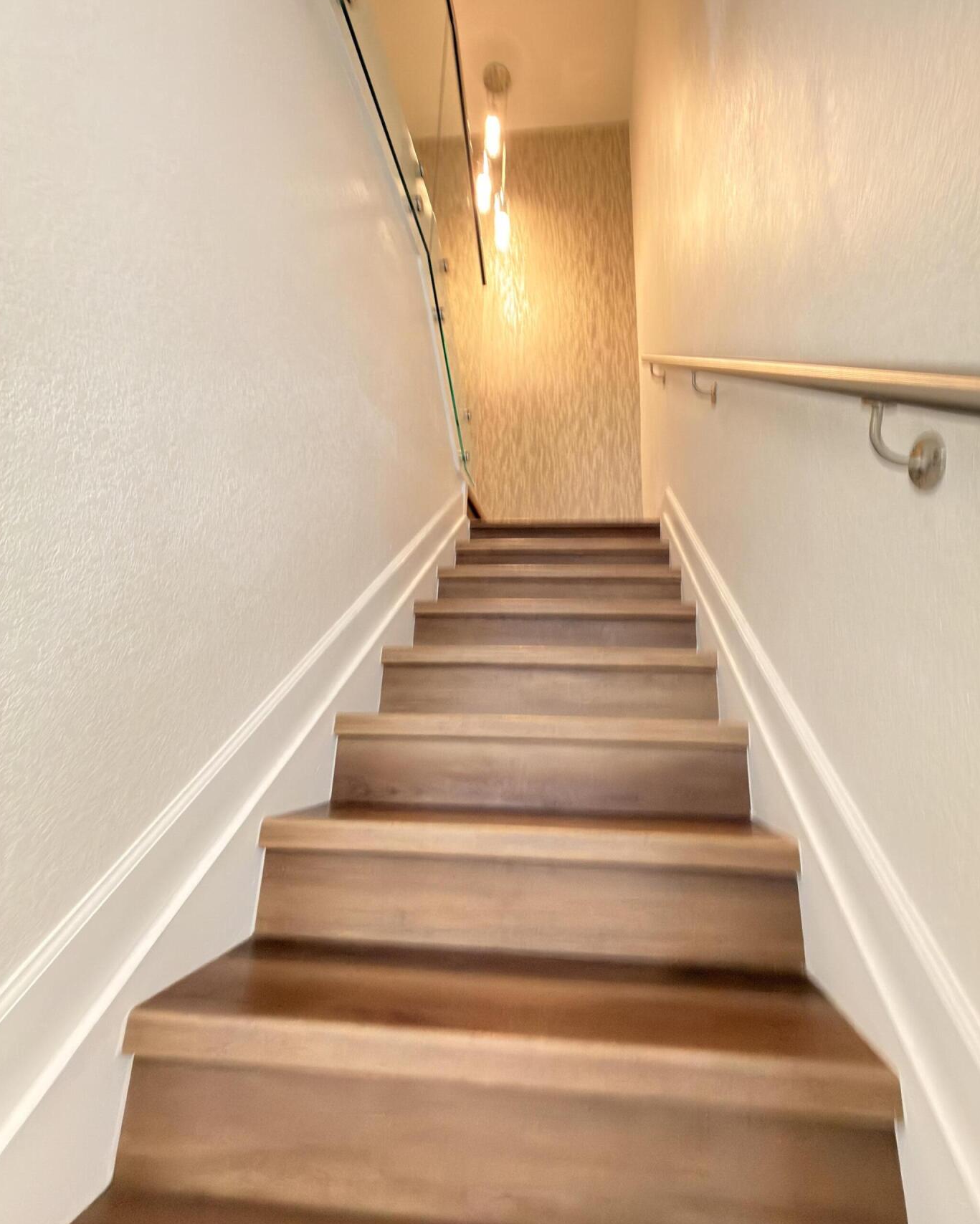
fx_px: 580
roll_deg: -1.9
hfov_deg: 80.2
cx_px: 534
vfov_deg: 92.9
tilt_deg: +16.6
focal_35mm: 16
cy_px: 568
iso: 500
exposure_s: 1/17
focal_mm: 2.22
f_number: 2.2
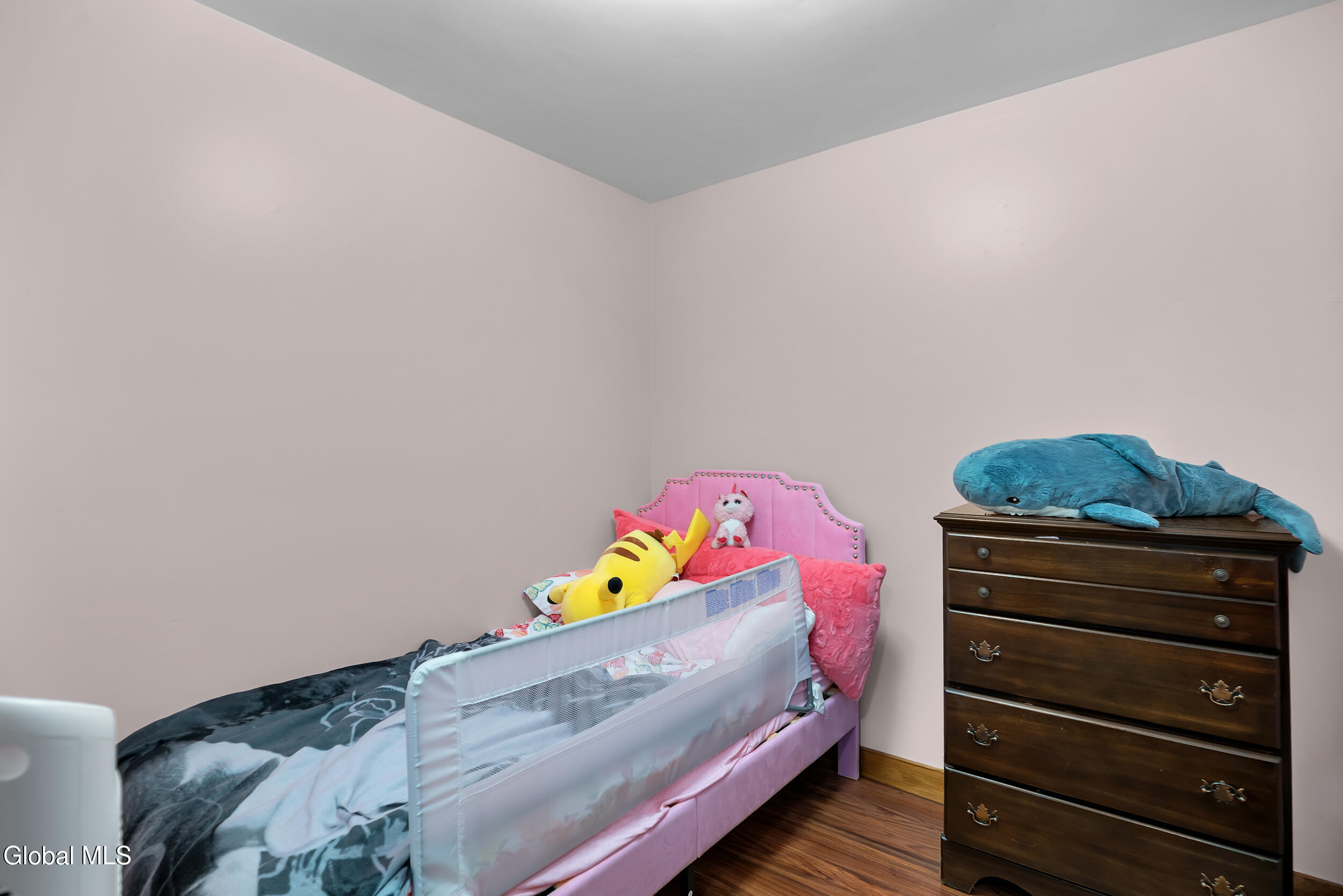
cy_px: 448
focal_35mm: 16
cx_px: 672
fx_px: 597
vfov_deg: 73.8
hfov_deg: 96.7
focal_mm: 16
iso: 250
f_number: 4
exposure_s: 1/20
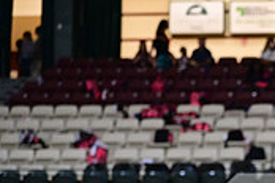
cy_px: 215
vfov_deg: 5.9
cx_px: 452
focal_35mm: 233
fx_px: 1780
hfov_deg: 8.6
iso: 6400
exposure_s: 1/1000
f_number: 3.2
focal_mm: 70
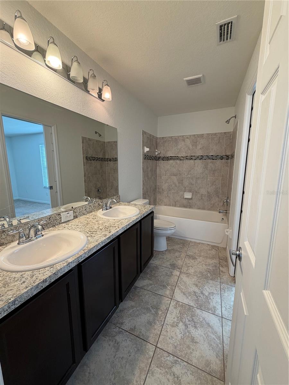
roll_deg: -0.1
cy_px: 192
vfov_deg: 102.1
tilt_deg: -8.4
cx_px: 144
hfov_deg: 85.7
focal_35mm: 14
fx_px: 156
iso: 125
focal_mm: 2.22
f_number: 2.2
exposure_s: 1/120
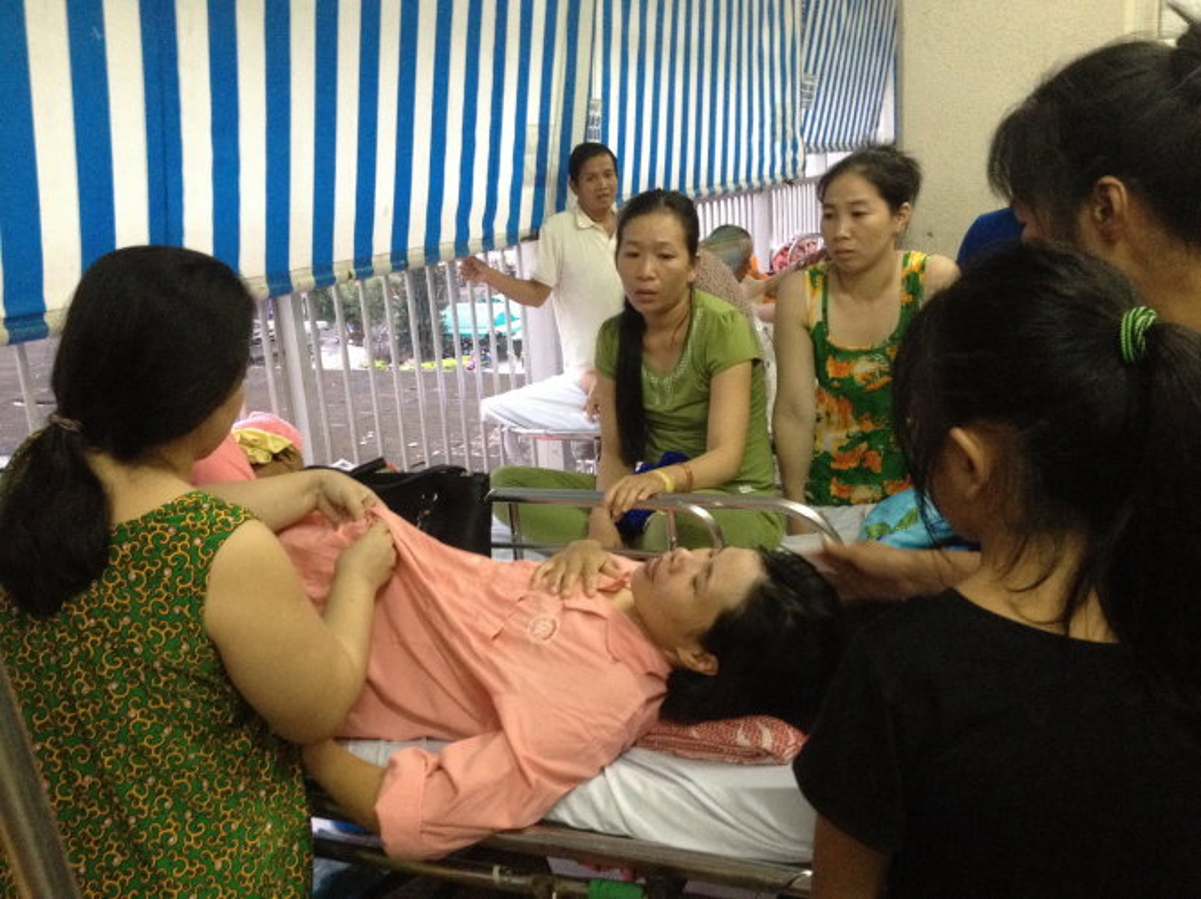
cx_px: 600
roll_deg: +1.6
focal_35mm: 35
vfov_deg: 40.7
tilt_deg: -19.9
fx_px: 1214
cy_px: 450
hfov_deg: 52.7
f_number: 2.4
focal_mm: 4.28
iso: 400
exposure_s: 1/20
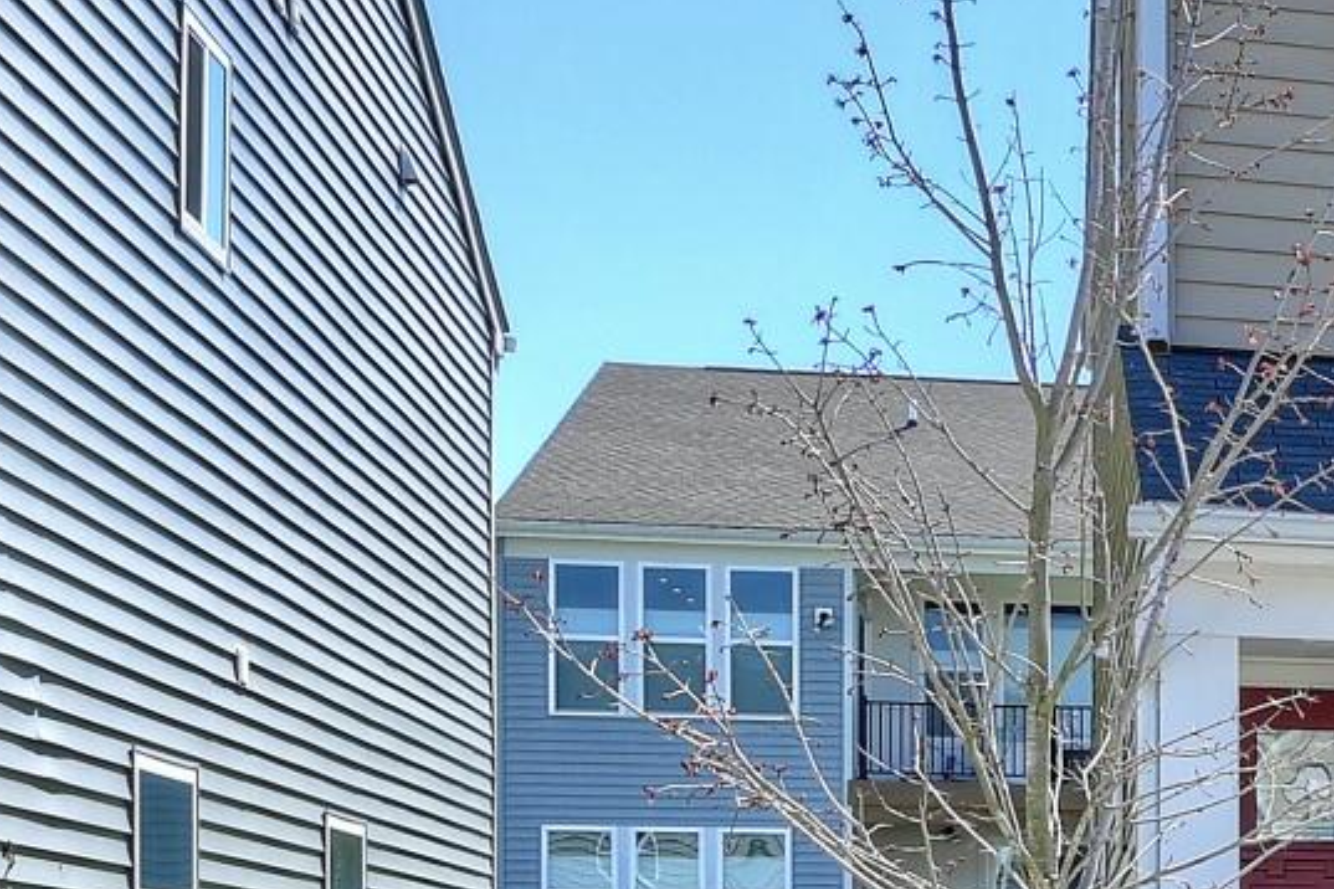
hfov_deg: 17.1
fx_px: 3624
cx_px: 2417
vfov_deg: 13.6
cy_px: 1036
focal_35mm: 98
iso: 100
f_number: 11
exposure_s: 1/60
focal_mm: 17.5
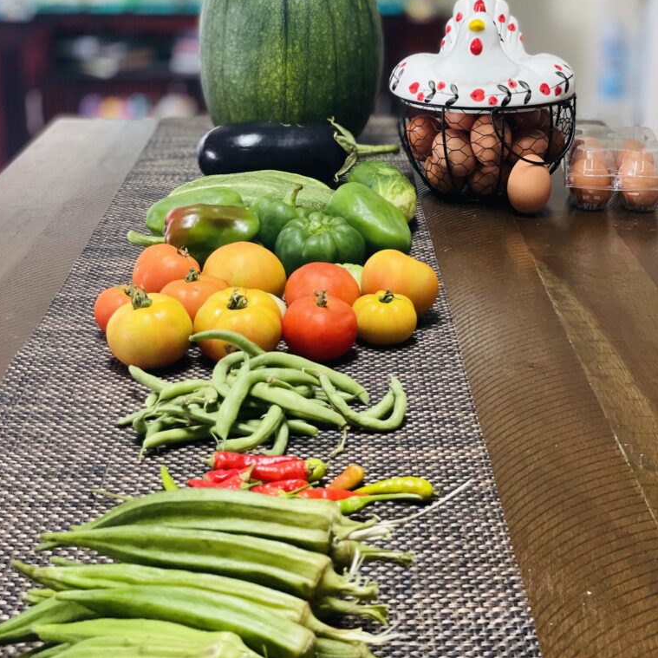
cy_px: 244
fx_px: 1333
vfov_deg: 27.6
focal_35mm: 62
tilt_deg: -16.0
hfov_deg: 27.7
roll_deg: +0.4
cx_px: 327
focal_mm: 6
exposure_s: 1/40
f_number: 2
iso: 250
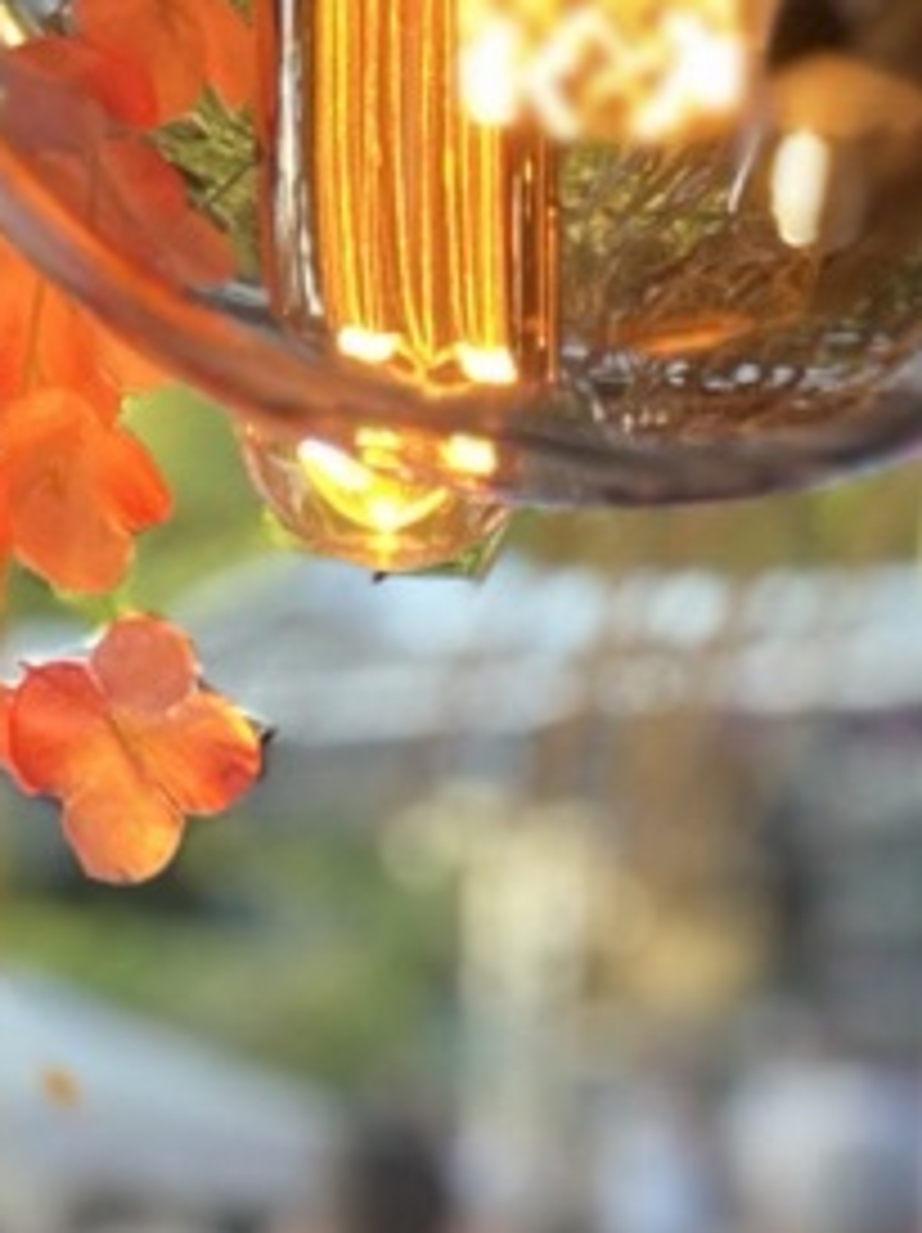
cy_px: 1827
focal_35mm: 152
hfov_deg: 9.7
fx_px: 5406
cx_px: 585
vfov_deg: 12.4
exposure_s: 1/100
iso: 50
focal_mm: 5.7
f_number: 1.5
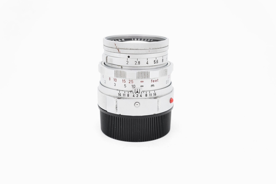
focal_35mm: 43
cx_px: 138
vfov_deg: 31.2
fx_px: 330
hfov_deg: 45.4
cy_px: 92
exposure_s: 1/60
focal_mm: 43
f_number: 9
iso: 800
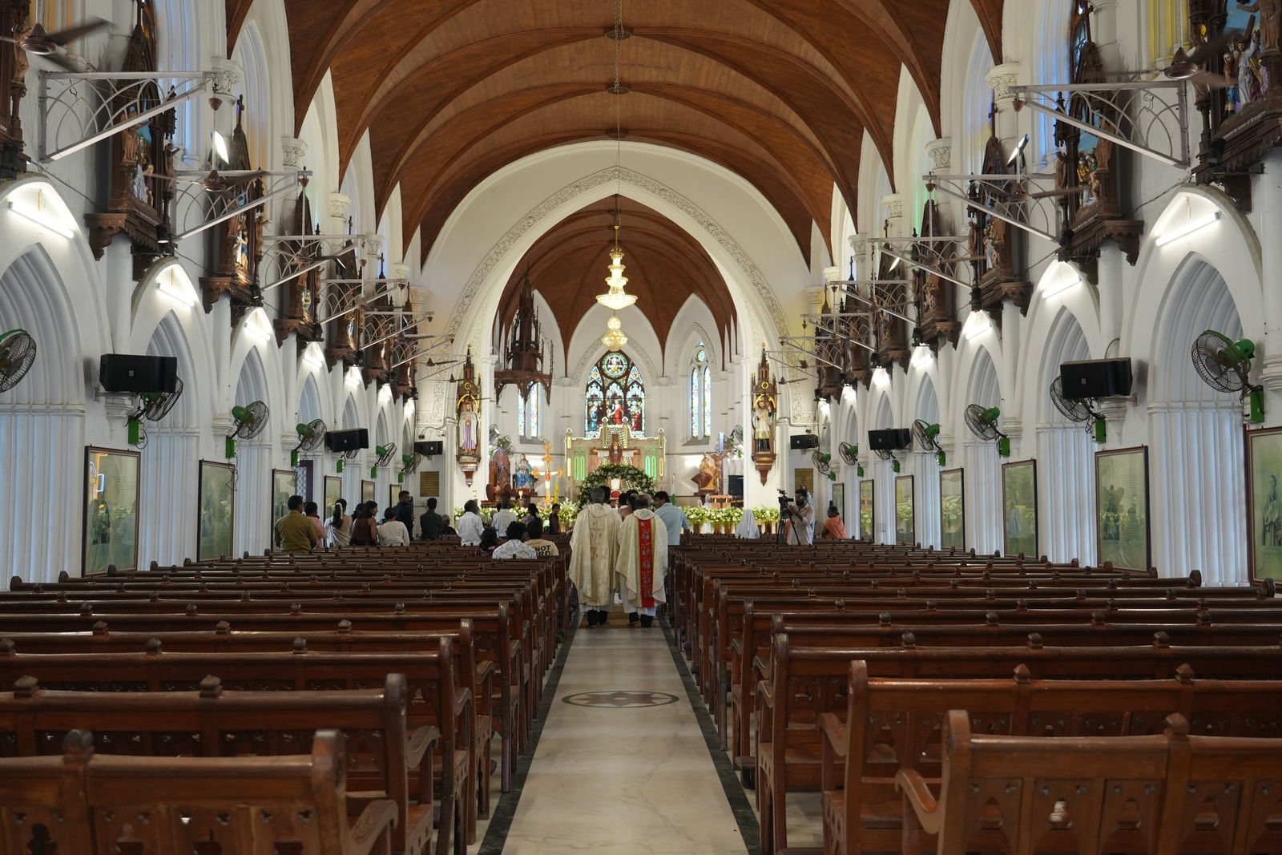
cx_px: 641
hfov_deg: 55.8
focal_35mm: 34
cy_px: 428
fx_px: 1211
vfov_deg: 38.9
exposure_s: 1/160
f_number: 4
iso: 1000
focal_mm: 34
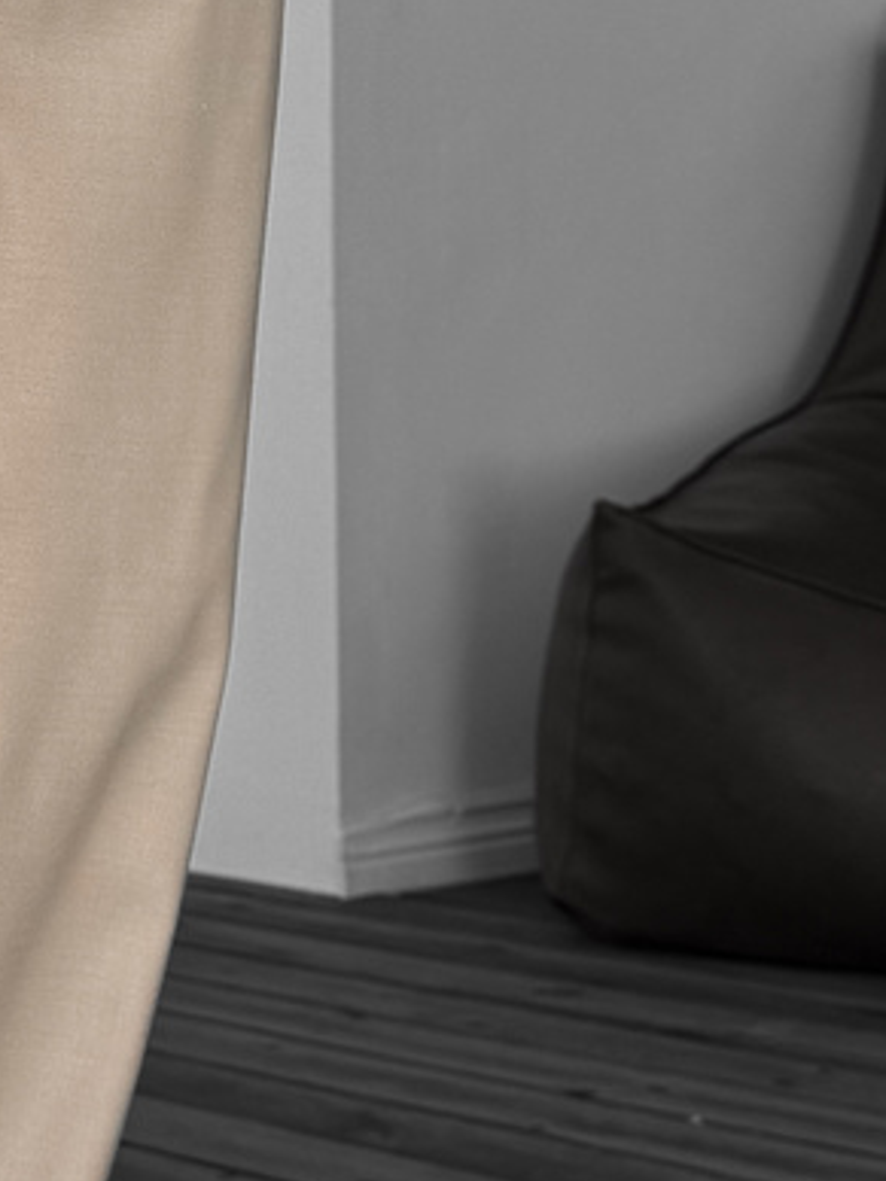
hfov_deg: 14.4
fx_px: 3379
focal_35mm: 99
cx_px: -241
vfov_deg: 19.7
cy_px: 323
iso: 80
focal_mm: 6.76
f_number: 1.8
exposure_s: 1/400
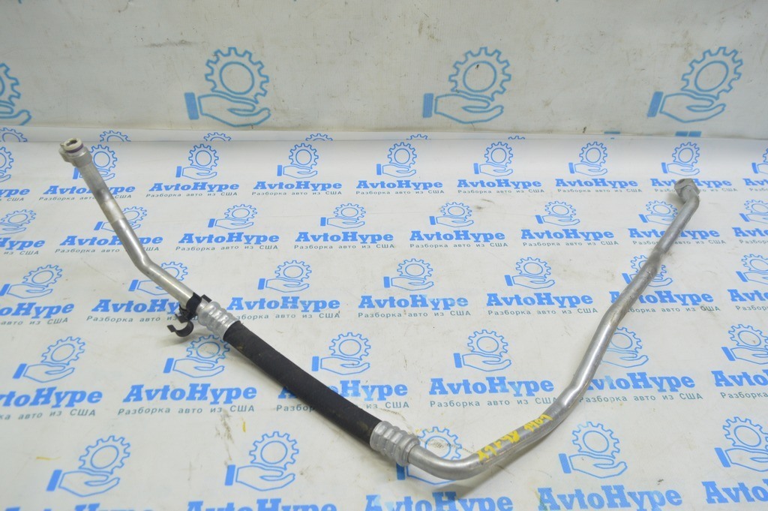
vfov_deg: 47.9
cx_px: 384
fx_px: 576
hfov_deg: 67.4
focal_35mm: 27
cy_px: 256
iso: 400
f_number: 5.6
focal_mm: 18
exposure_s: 1/20
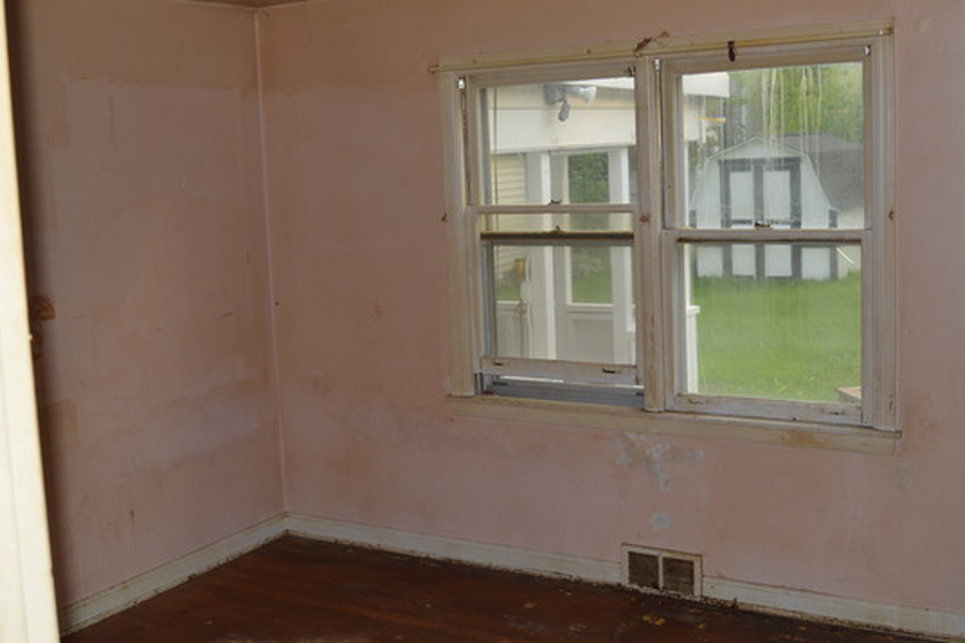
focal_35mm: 43
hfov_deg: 45.4
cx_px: 472
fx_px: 1152
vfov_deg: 31.1
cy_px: 289
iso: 200
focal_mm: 24
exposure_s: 1/125
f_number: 5.6
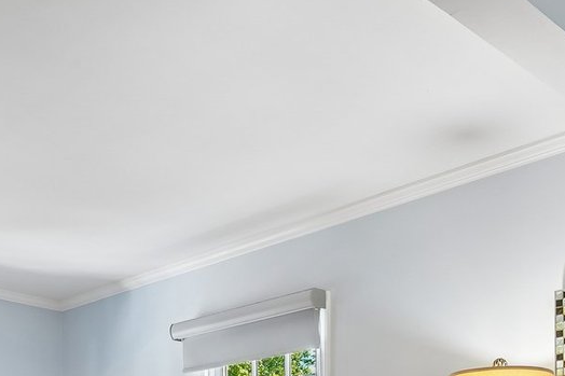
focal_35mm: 55
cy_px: 549
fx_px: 863
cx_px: 301
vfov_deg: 21.1
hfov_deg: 36.2
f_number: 8
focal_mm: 16
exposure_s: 1/6
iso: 400
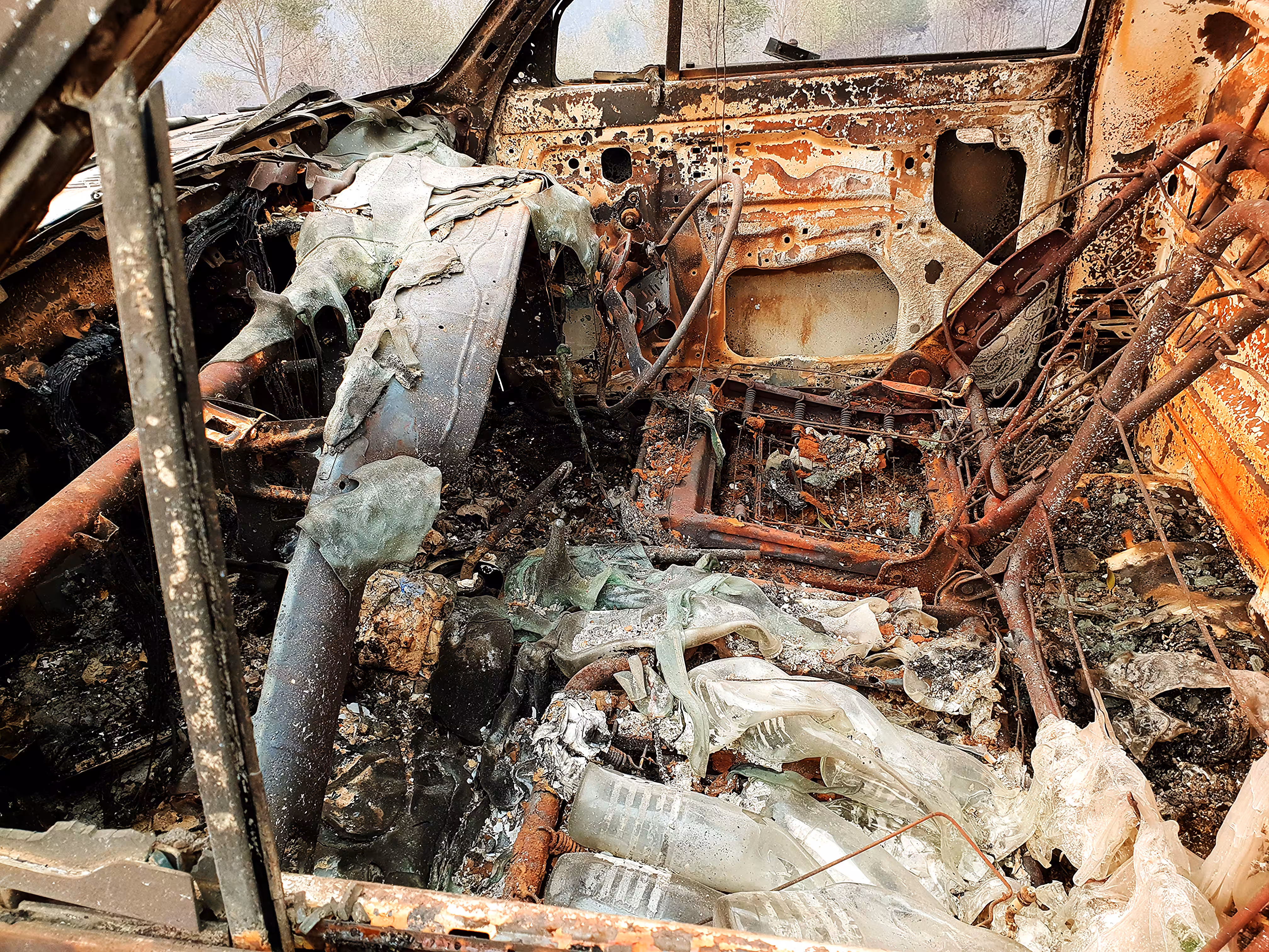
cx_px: 634
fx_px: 953
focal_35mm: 26
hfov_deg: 67.3
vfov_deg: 53.1
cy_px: 476
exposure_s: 1/100
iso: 80
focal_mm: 4.3
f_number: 2.4
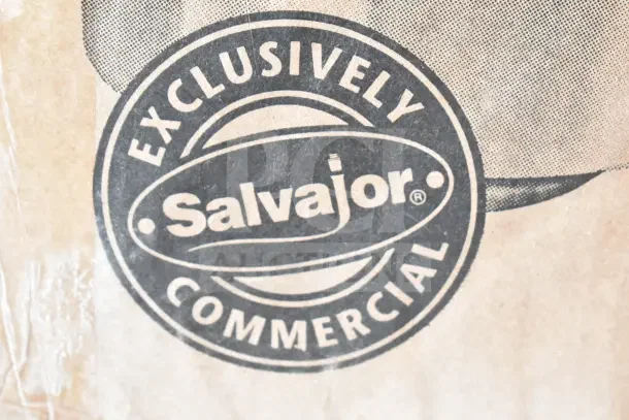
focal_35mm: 82
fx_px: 1442
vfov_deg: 16.6
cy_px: 210
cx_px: 314
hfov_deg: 24.6
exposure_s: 1/100
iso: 8000
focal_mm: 55
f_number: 5.6
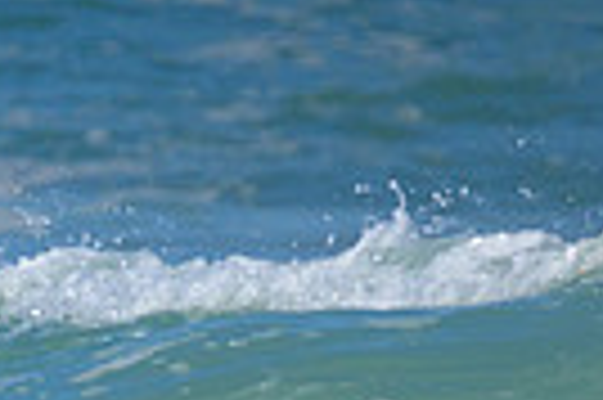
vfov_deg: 0.4
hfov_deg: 0.6
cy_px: 676
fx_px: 58018
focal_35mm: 3468
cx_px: -594
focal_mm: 800
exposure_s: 1/2000
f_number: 11
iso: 1000
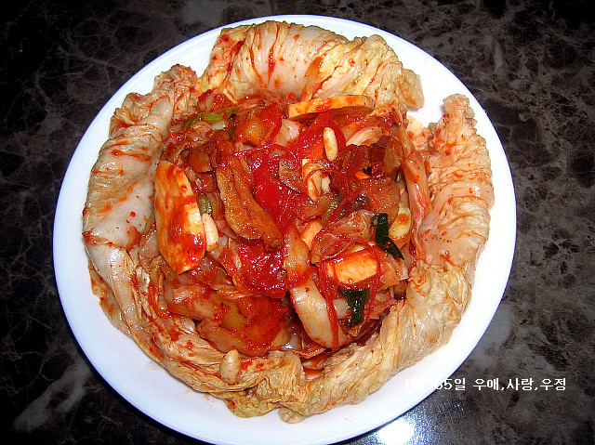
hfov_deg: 54.0
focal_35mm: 34
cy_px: 222
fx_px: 584
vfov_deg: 41.7
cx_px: 298
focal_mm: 5.7
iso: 50
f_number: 2.9
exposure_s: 1/60.1
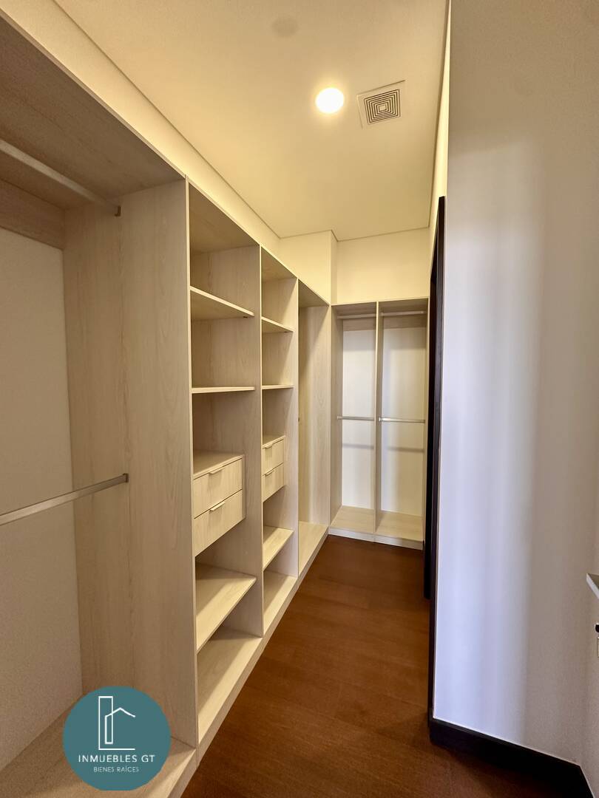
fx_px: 323
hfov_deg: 85.7
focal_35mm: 14
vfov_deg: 102.1
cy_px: 399
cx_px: 300
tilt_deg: -3.1
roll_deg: -0.1
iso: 250
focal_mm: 2.22
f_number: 2.2
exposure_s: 1/60
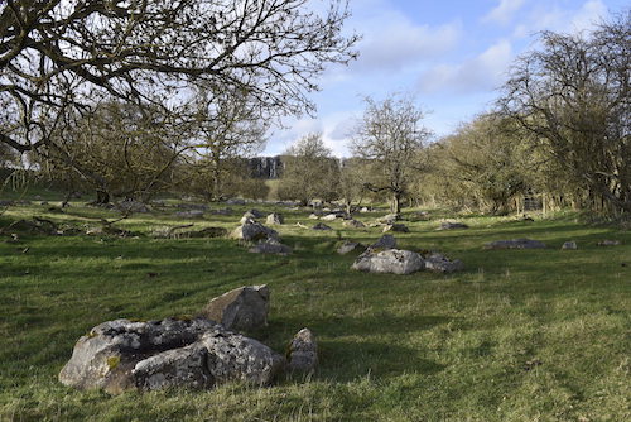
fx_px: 631
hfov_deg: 53.1
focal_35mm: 36
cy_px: 211
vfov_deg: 36.9
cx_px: 316
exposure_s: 1/250
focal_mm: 24
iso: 250
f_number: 8
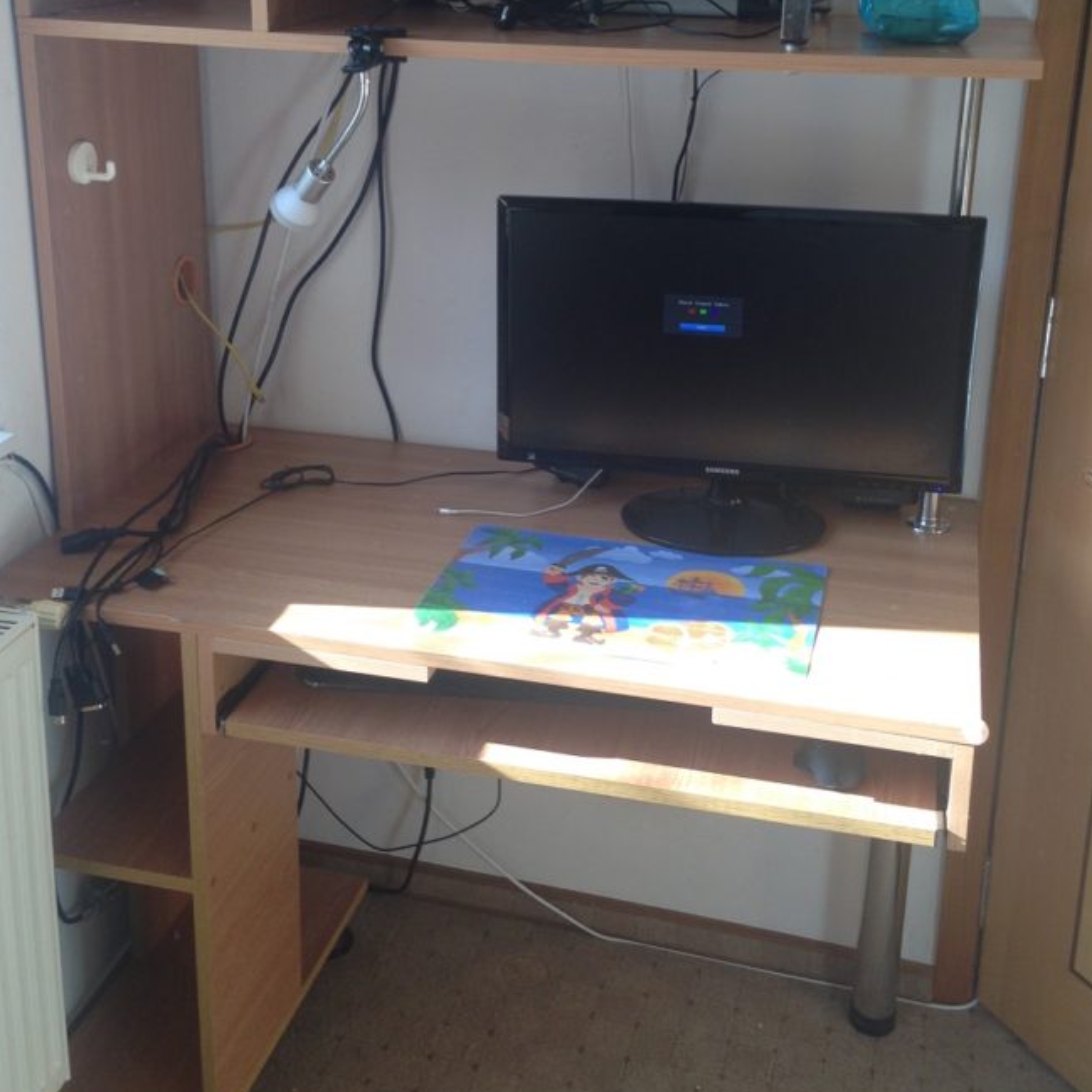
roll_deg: -2.8
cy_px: 335
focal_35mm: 46
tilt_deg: -16.2
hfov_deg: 36.8
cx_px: 562
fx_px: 1642
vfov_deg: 36.3
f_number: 2.4
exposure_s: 1/60
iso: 50
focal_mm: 4.12
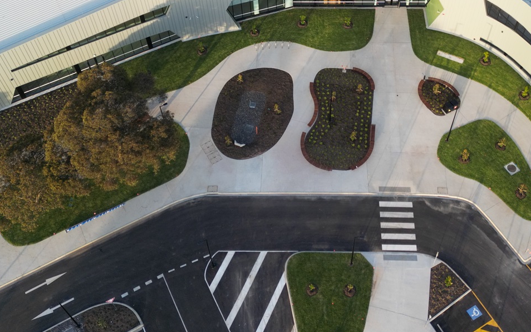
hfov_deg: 46.1
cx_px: 304
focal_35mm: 43
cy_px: 59
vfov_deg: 29.1
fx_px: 622
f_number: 1.7
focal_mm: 6.72
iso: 140
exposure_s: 1/160
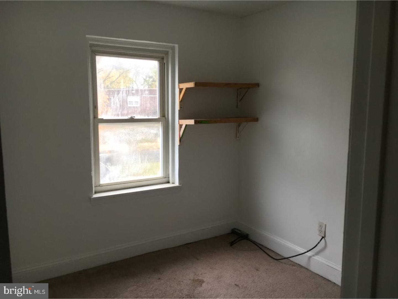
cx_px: 199
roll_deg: +0.2
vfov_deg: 48.2
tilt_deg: -7.9
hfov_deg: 61.7
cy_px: 150
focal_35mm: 29
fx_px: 333
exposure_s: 1/24
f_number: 2.2
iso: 200
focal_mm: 4.15
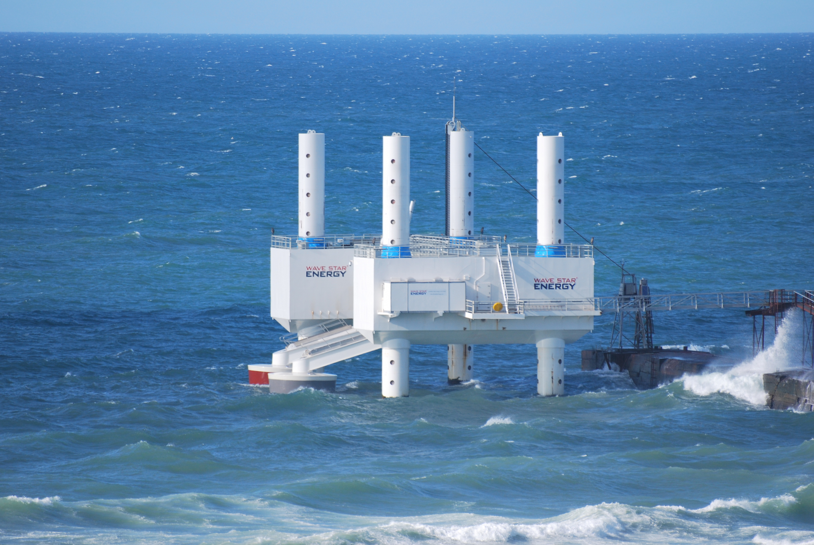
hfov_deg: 5.1
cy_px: 272
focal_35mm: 405
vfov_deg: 3.4
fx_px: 9168
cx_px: 407
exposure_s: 1/800
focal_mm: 270
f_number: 5.6
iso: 200
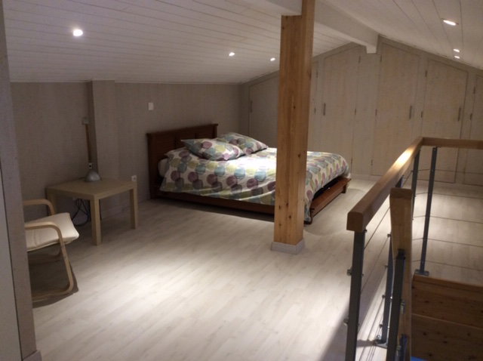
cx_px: 242
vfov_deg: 44.1
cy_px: 180
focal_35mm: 32
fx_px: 446
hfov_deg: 56.9
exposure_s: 1/25
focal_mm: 3.3
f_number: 2.4
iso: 80
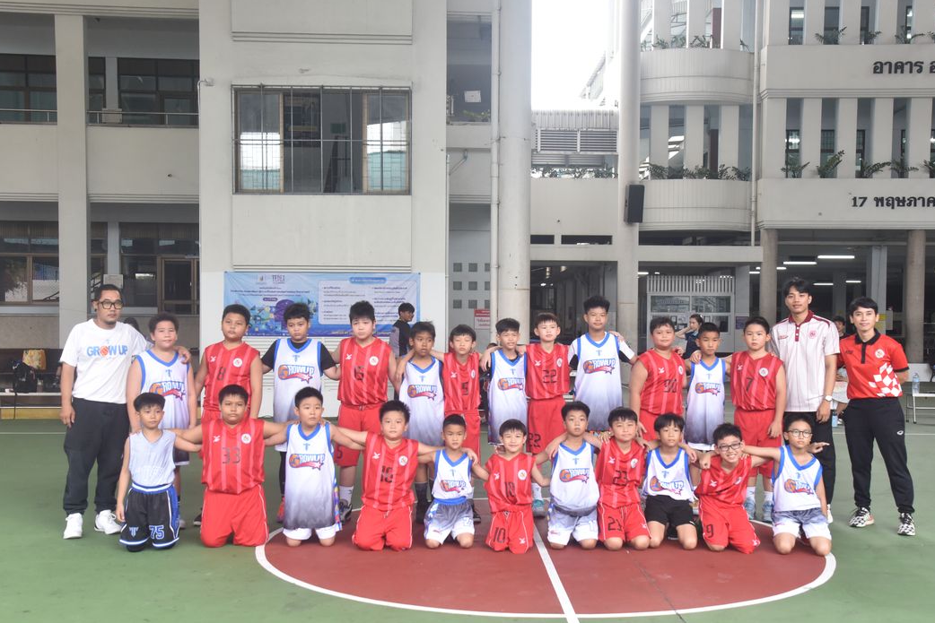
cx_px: 476
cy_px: 331
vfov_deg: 32.6
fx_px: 1065
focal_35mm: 41
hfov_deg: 47.4
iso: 2000
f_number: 5.6
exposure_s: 1/160
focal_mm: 38
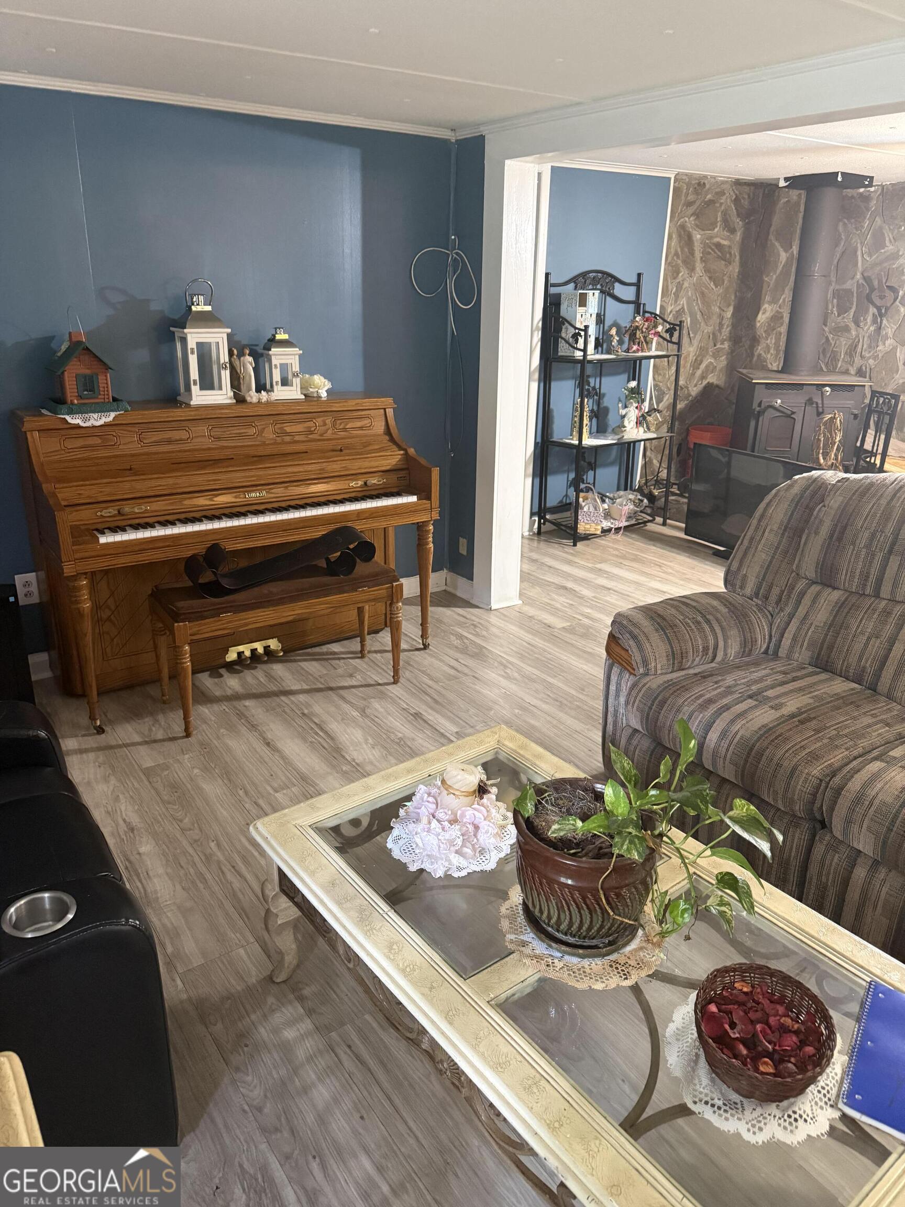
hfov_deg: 56.8
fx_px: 837
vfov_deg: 71.6
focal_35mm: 24
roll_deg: -1.1
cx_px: 452
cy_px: 604
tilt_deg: -19.9
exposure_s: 1/40
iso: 640
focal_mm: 6.76
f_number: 1.78
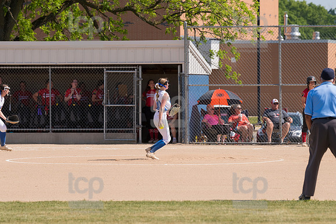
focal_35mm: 300
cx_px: 168
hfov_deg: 6.9
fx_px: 2798
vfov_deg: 4.6
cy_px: 112
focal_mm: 200
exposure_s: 1/1600
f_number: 5.6
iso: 400
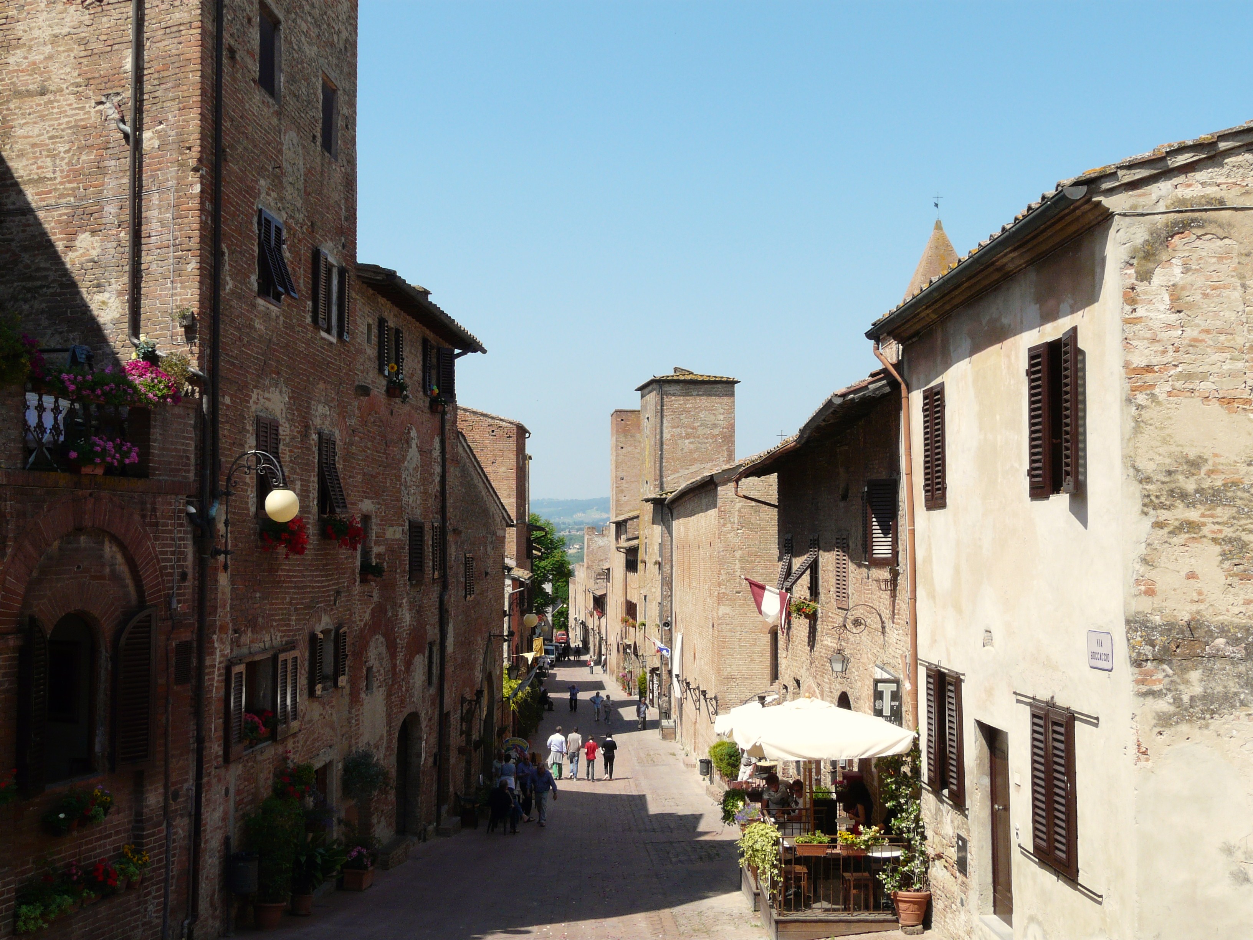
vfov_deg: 37.7
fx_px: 1375
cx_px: 626
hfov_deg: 49.0
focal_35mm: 38
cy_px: 470
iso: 100
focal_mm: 6.3
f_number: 5.6
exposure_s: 1/320
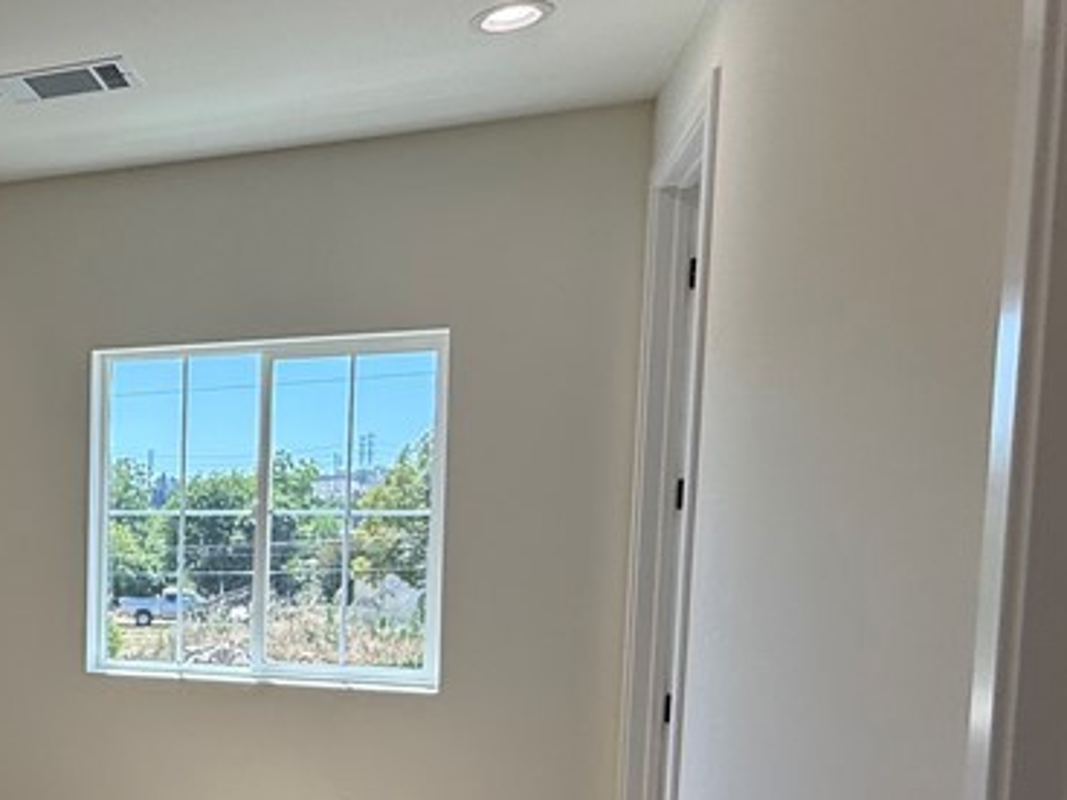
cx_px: -130
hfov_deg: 38.7
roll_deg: -0.2
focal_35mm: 39
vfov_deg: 35.8
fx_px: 1202
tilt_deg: -4.5
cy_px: 626
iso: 64
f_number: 2.2
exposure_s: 1/241
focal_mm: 2.22
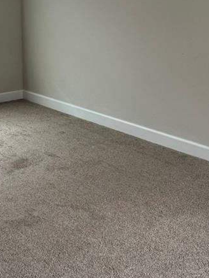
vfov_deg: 28.5
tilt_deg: -6.8
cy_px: 43
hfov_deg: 21.4
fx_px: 531
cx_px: -6
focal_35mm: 66
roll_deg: +3.2
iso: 200
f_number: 1.78
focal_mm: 6.76
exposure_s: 1/69
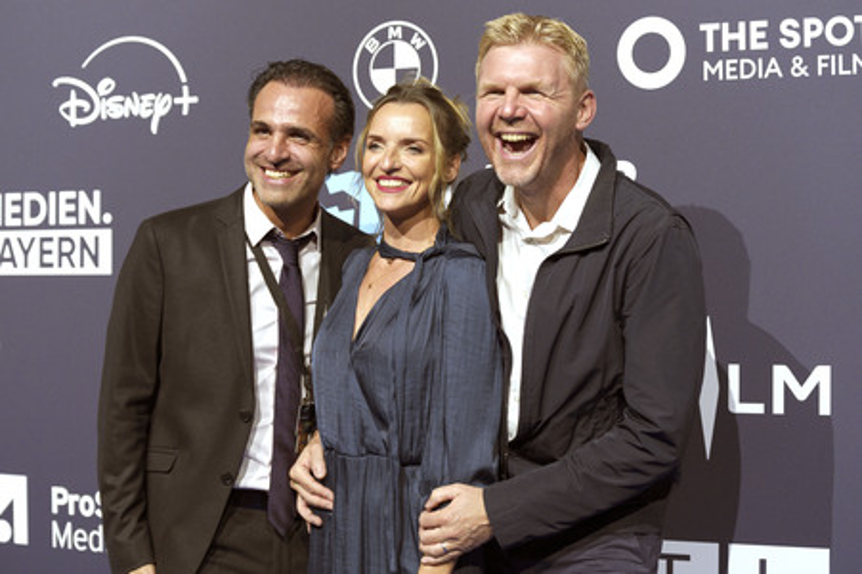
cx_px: 431
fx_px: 1675
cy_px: 287
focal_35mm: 70
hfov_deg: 28.9
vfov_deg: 19.4
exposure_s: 1/250
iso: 800
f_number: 4
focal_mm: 70
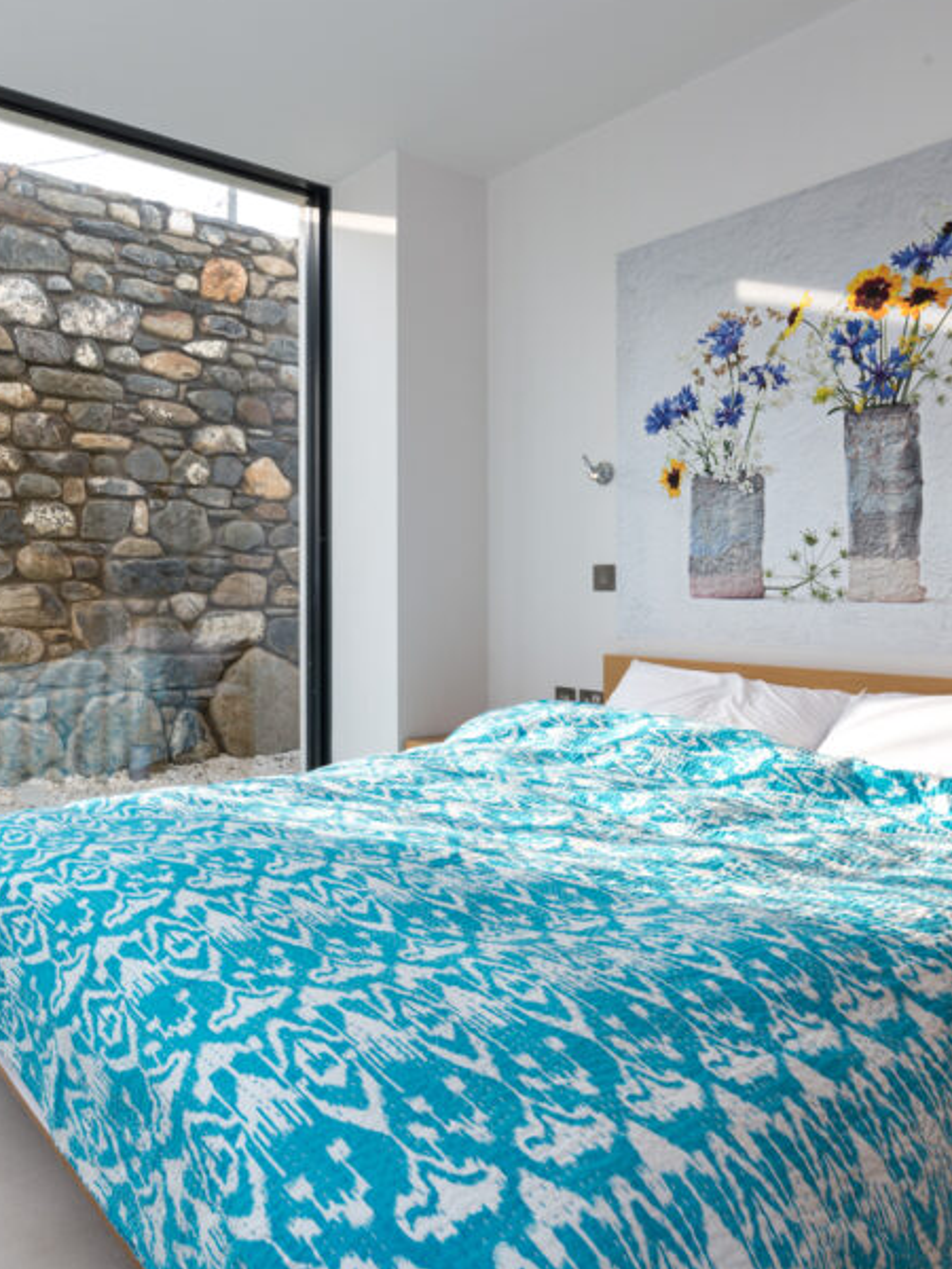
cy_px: 584
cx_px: 343
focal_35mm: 25
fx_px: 917
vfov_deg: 69.3
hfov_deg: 54.1
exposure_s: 1/20
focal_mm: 15
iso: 100
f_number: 13
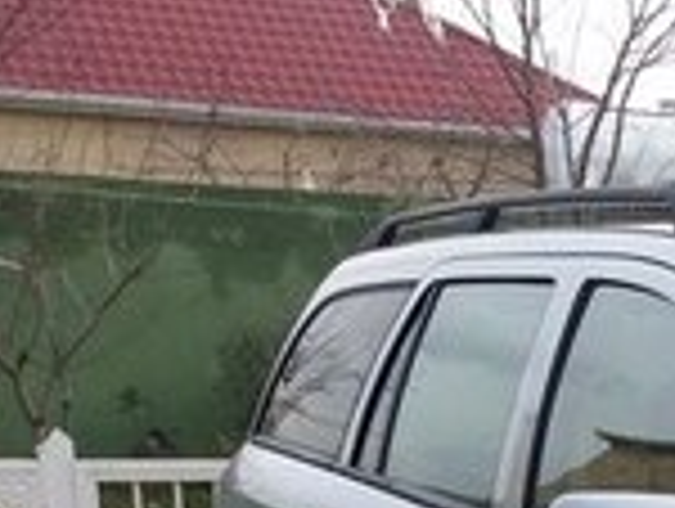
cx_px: 1156
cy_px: 1036
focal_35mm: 123
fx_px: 2402
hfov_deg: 14.4
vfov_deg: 10.9
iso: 40
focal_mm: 3.7
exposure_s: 1/397
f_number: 1.9
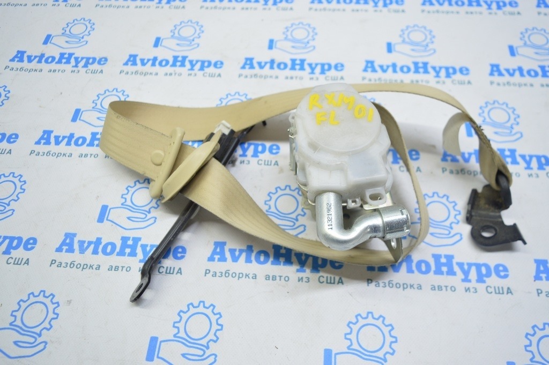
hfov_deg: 67.4
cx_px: 274
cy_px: 182
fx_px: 411
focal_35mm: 27
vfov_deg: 47.9
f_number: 3.5
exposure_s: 1/40
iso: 400
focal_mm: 18
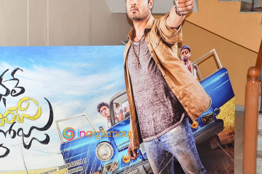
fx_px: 487
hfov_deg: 30.0
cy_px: 85
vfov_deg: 20.2
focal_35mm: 67
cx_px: 98
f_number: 5.6
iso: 1000
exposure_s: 1/125
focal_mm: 32
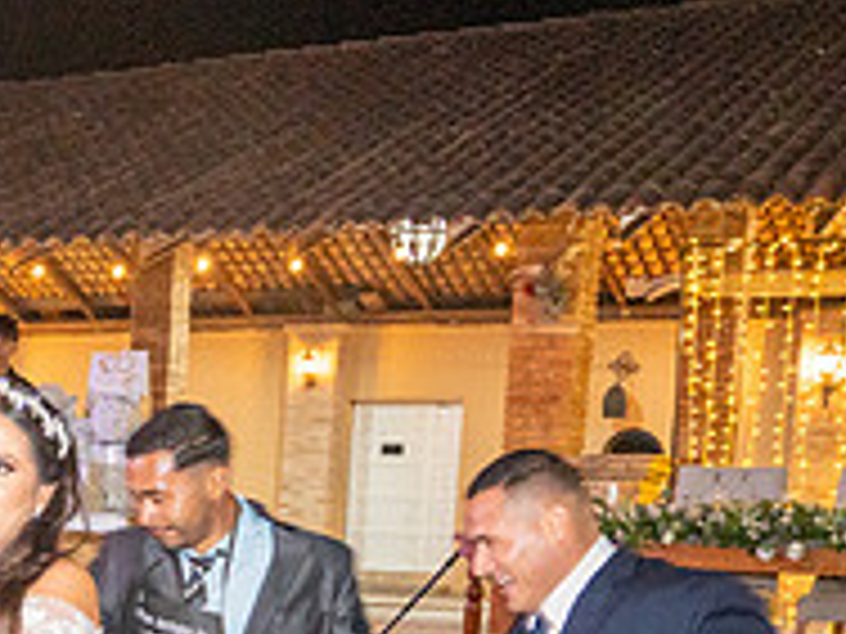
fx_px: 2028
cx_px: -387
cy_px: 762
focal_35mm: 83
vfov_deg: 17.0
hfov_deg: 20.5
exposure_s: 1/80
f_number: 5
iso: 2500
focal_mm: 28
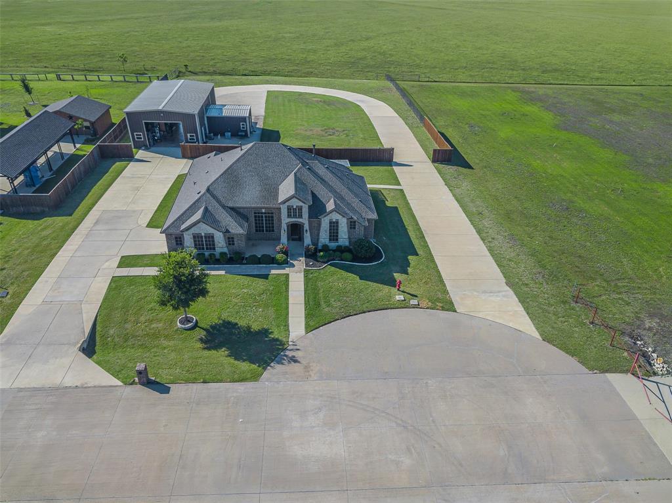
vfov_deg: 53.0
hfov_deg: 67.3
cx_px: 336
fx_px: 505
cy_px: 252
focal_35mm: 26
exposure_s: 1/2800
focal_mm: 4.7
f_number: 2.2
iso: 100
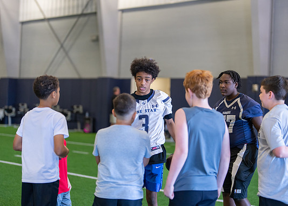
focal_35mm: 58
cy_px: 99
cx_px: 152
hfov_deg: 33.8
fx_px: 475
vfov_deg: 24.5
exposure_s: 1/1000
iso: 1250
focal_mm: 50
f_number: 1.2
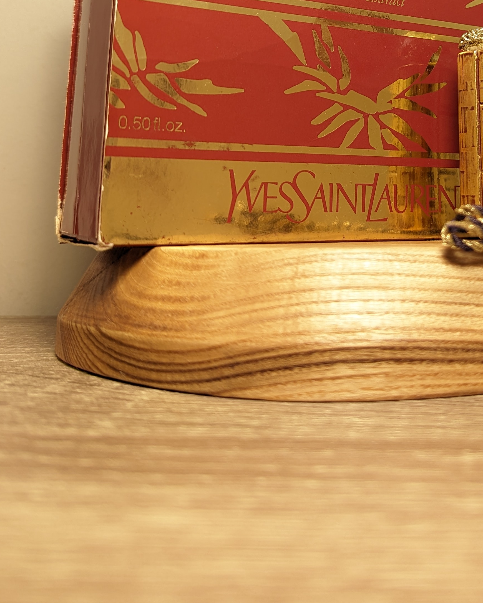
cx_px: 396
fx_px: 786
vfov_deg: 38.7
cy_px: 45
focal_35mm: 44
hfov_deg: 33.0
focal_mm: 6.81
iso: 139
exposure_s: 1/90
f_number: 1.85
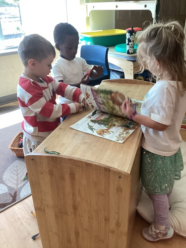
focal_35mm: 31
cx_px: 93
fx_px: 222
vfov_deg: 58.4
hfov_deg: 45.4
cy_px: 124
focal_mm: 3.3
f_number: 2.4
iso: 100
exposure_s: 1/60
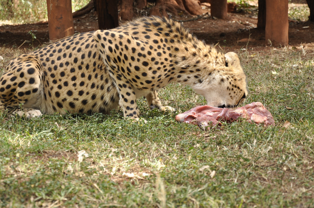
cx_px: 157
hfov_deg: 20.6
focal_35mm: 99
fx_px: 862
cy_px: 104
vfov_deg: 13.8
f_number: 6.3
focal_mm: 66
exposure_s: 1/160
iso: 400
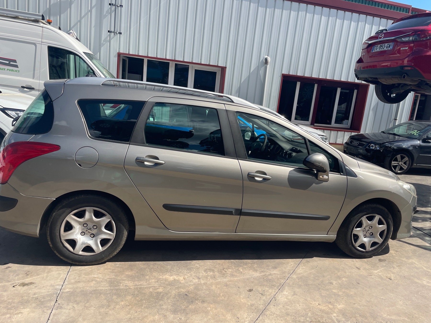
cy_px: 162
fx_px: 324
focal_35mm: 26
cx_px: 216
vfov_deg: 53.1
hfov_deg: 67.3
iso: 32
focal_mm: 4.2
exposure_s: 1/3040
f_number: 1.6
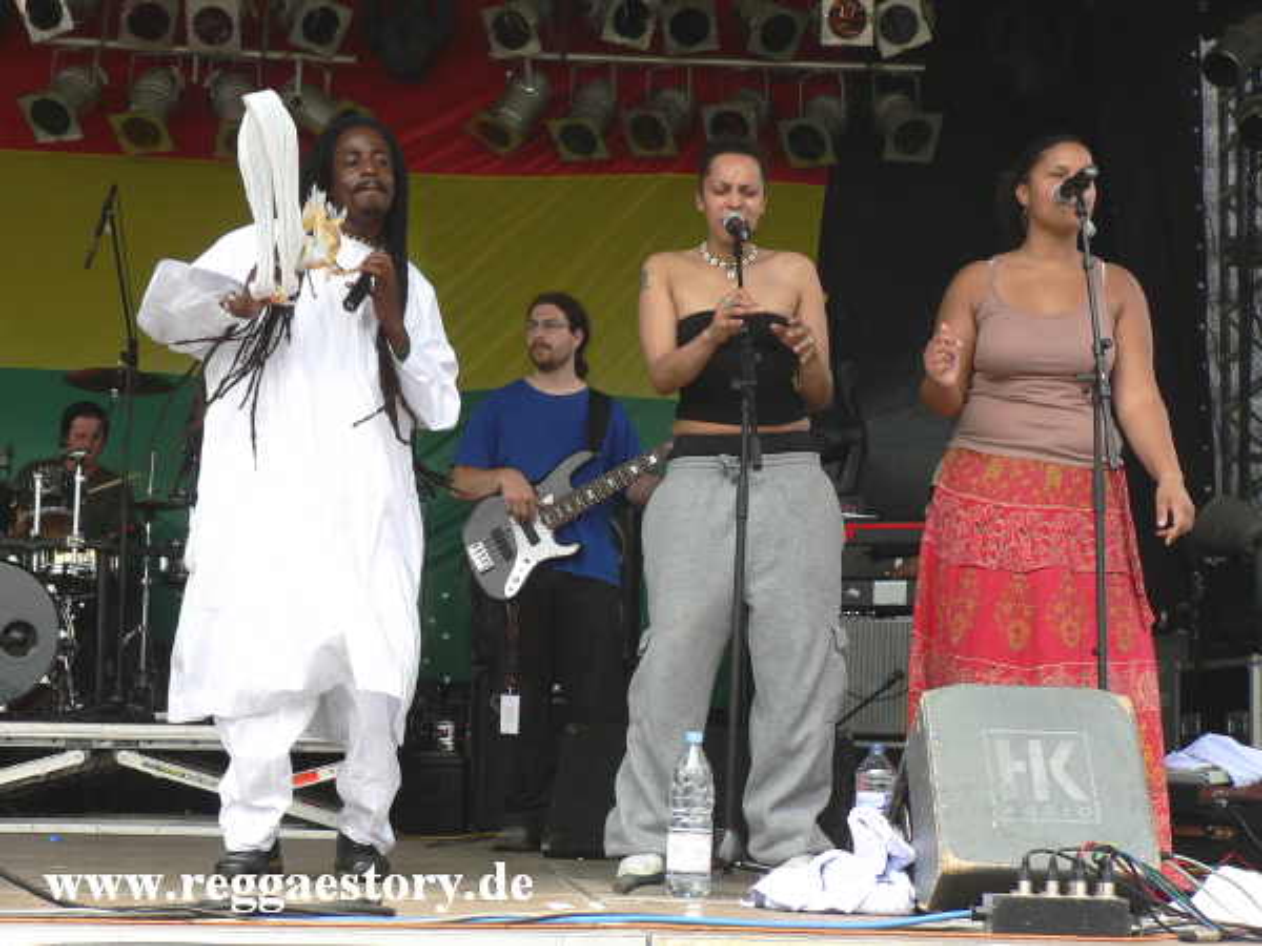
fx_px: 2333
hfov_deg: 30.3
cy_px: 473
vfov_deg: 22.9
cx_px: 631
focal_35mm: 64
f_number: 4
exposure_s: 1/320
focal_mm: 11
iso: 64
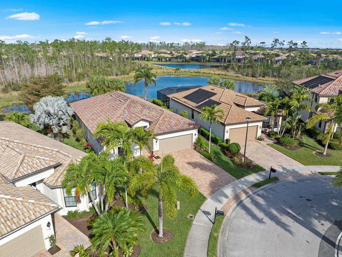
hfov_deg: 69.4
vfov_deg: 54.9
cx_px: 168
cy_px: 130
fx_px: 247
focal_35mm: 25
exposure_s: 1/2000
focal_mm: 12.29
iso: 100
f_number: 2.8
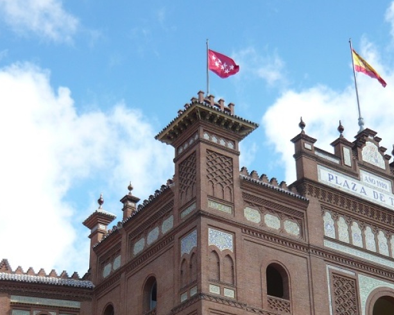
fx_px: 735
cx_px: 201
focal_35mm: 63
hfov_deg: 30.0
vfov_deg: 23.8
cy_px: 257
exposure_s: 1/800
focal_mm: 5.5
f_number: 2.8
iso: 100
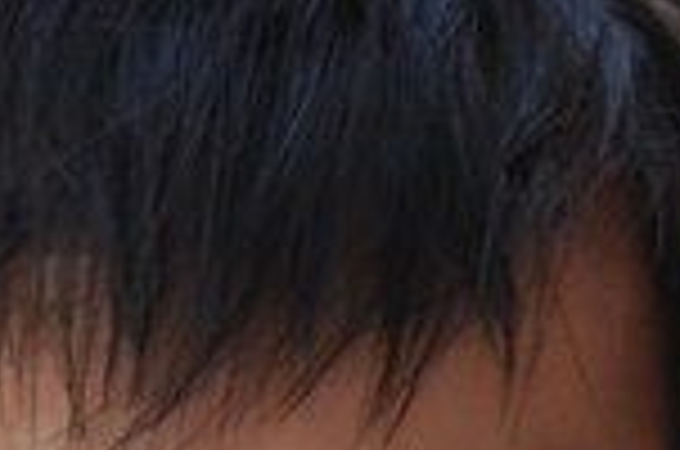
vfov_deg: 3.8
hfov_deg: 5.7
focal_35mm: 356
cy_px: 374
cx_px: 964
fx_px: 6718
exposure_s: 1/125
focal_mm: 35
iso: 200
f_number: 11
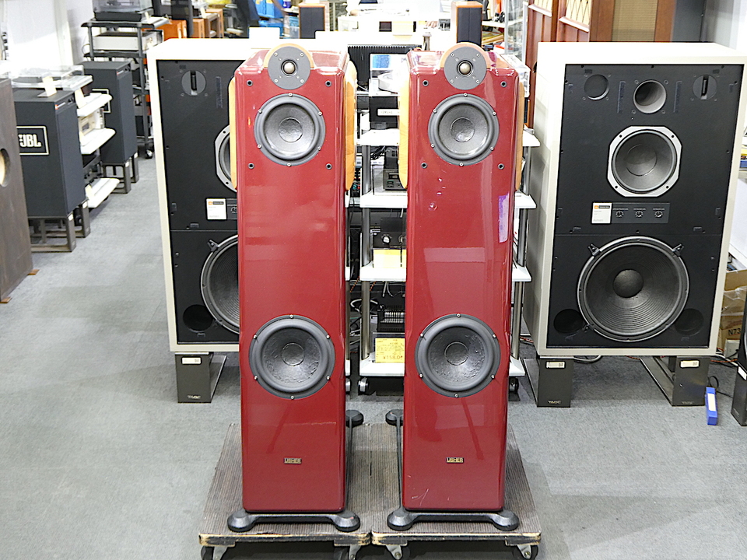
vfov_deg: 32.9
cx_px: 374
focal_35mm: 44
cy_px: 280
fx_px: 950
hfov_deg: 42.9
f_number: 3.9
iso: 200
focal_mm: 7.8
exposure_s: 1/2
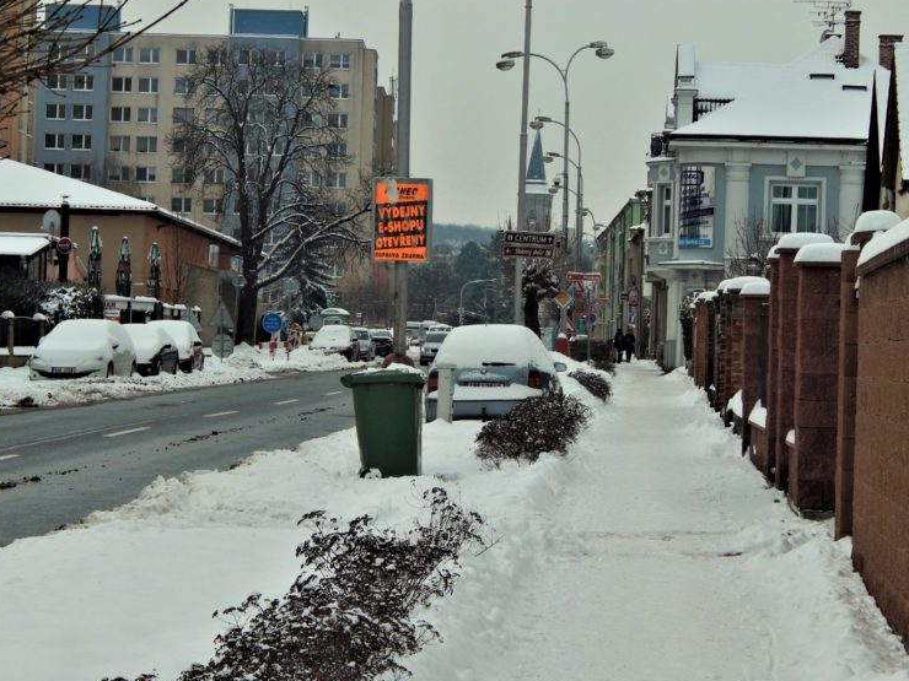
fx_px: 2862
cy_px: 336
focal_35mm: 109
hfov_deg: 18.0
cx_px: 457
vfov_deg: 13.6
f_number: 9
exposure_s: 1/400
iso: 125
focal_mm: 18.7
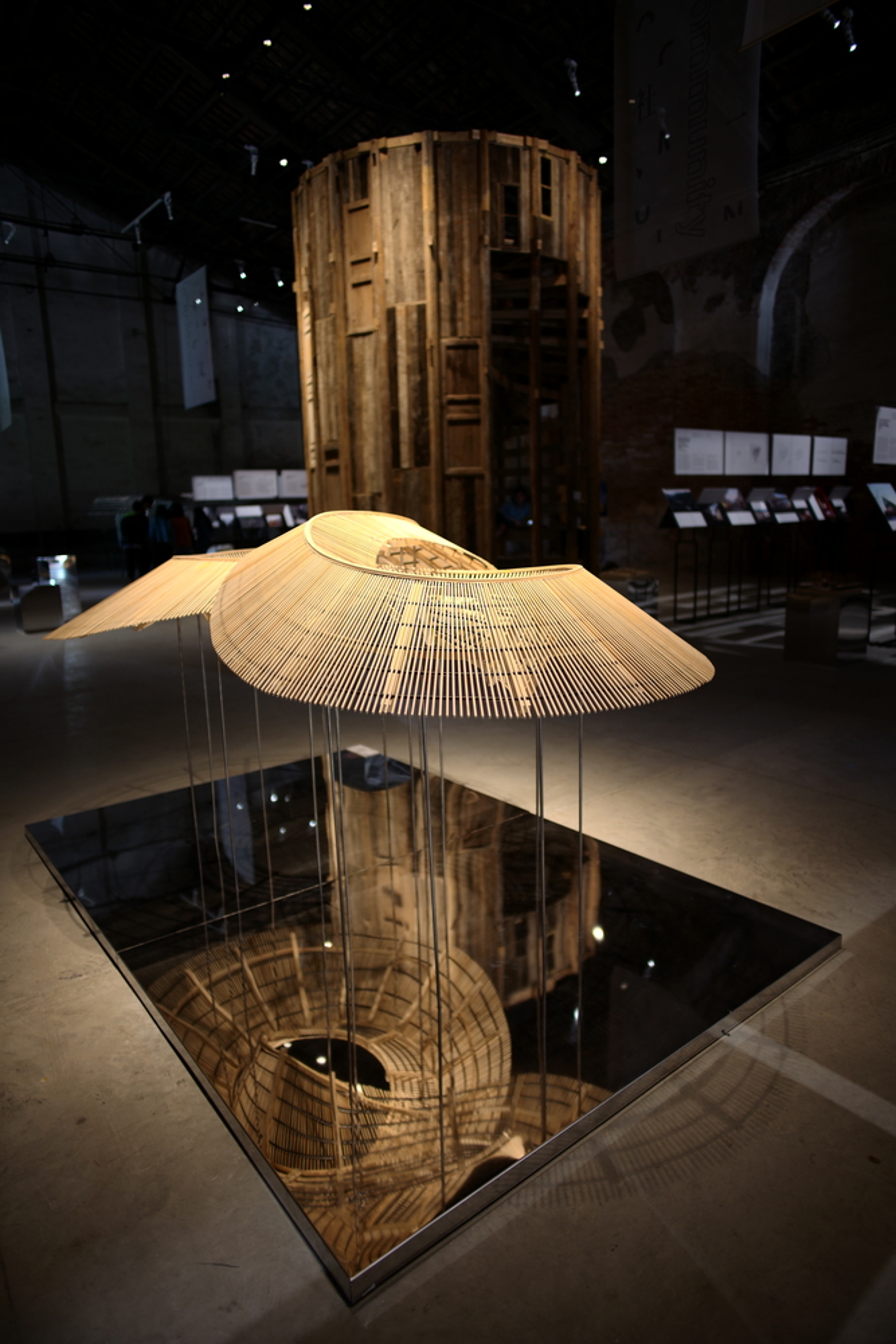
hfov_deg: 59.5
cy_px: 672
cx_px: 448
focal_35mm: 21
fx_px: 784
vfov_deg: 81.2
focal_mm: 21
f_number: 1.4
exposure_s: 1/30
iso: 100
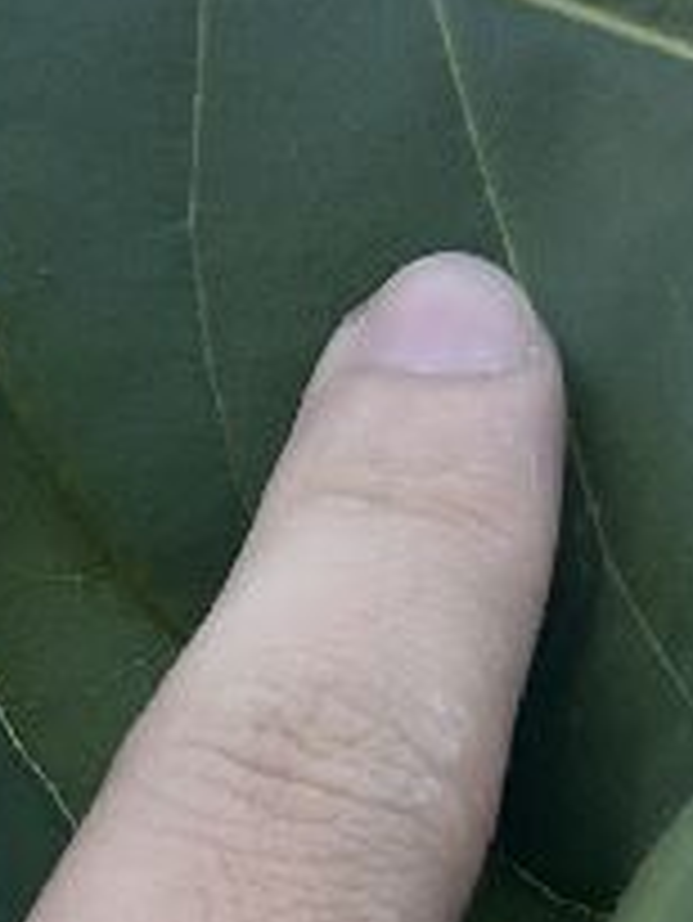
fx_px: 3653
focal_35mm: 137
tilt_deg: +22.5
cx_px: -184
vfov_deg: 14.3
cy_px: 184
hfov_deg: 10.6
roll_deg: +3.1
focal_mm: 5.7
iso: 50
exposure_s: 1/419
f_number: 1.5
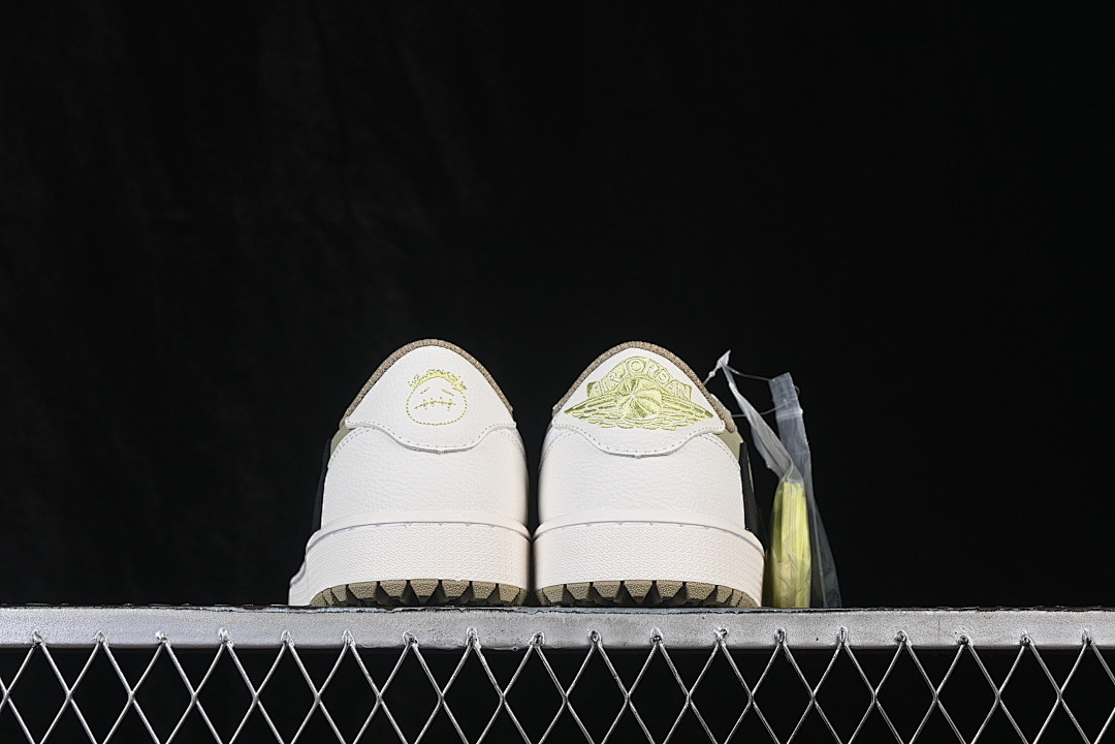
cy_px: 372
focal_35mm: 75
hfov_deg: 27.0
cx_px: 558
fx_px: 2323
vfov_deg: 18.2
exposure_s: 1/80
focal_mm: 50
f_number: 8
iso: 160
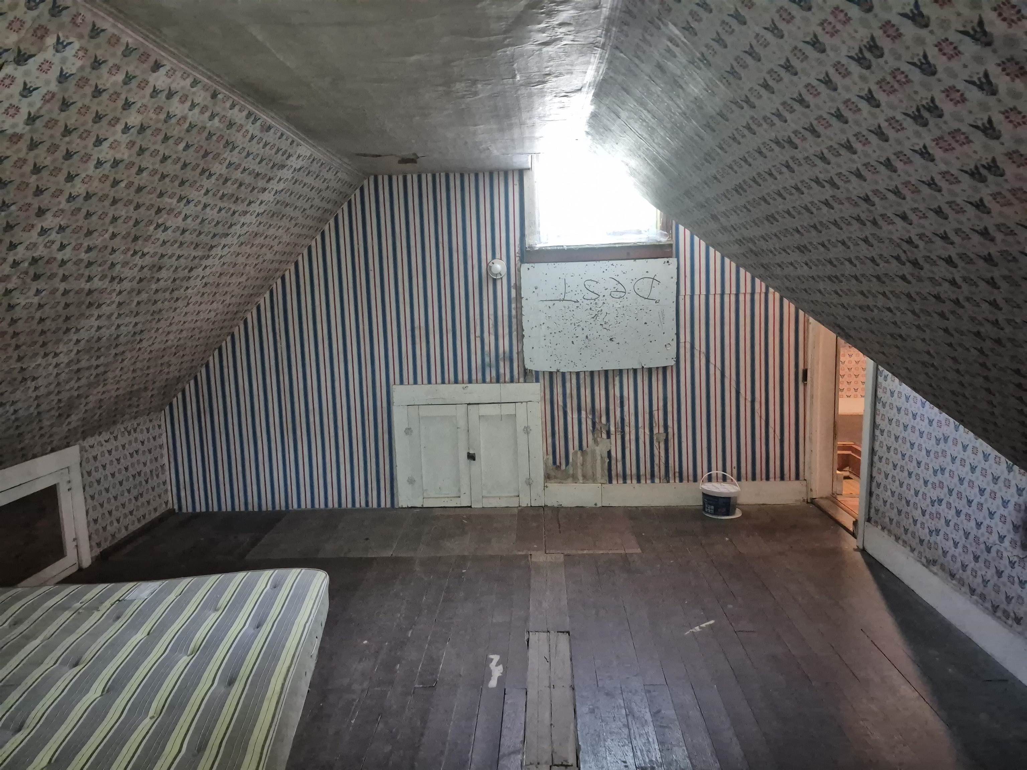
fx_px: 682
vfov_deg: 58.9
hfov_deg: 73.9
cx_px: 514
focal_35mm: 23
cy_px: 385
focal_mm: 5.4
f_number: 1.8
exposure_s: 1/60
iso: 1000
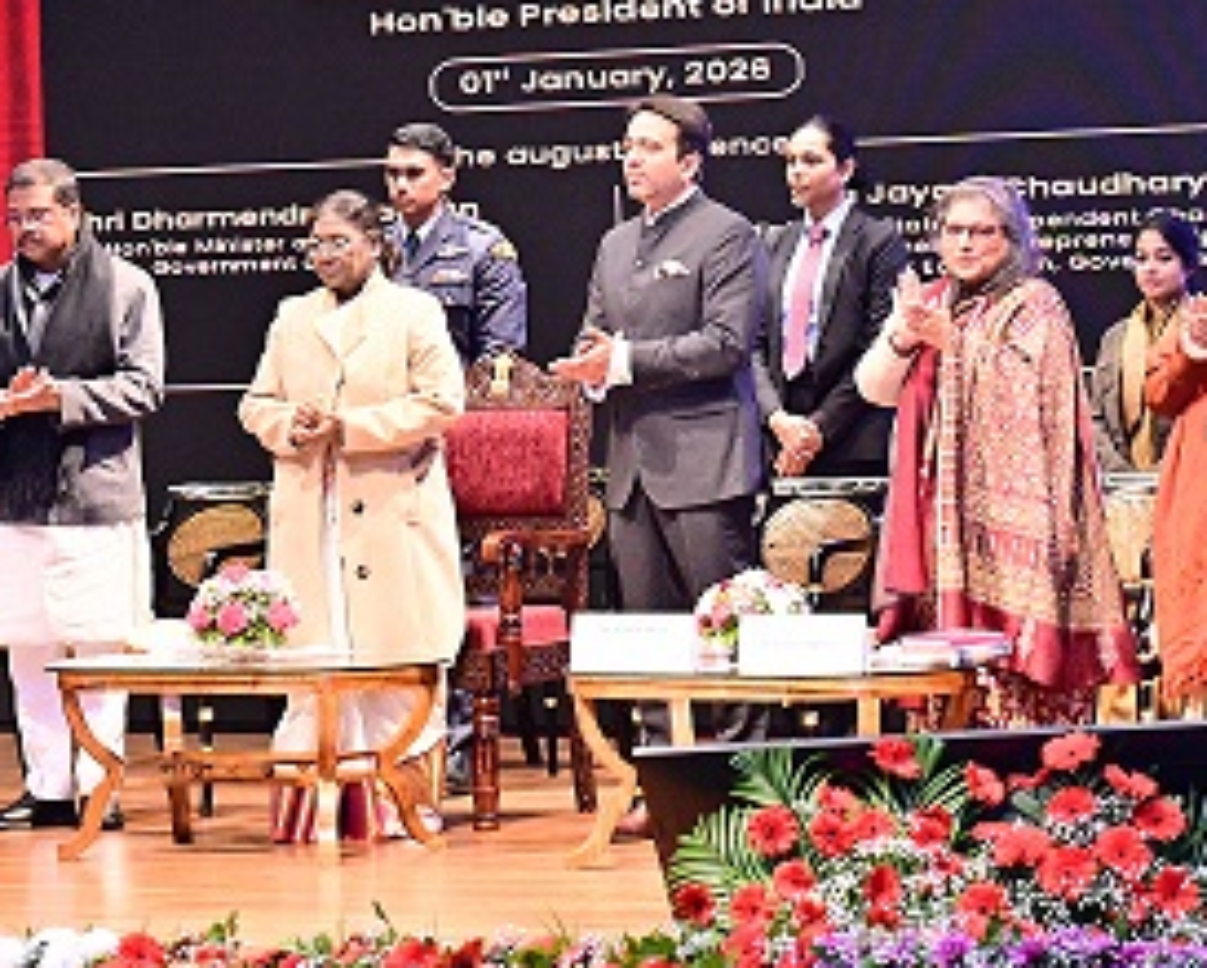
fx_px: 4434
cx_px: 438
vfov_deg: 12.4
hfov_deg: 15.5
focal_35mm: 124
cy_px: 265
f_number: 2.8
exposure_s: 1/200
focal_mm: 70
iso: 2000
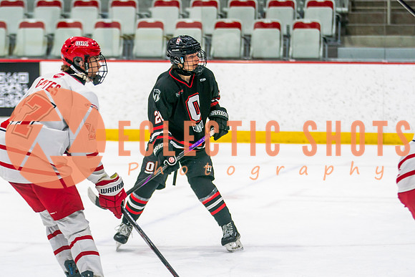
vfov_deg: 6.9
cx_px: 223
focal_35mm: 199
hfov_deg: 10.3
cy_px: 156
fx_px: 2295
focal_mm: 120
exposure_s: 1/640
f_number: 2.8
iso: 400
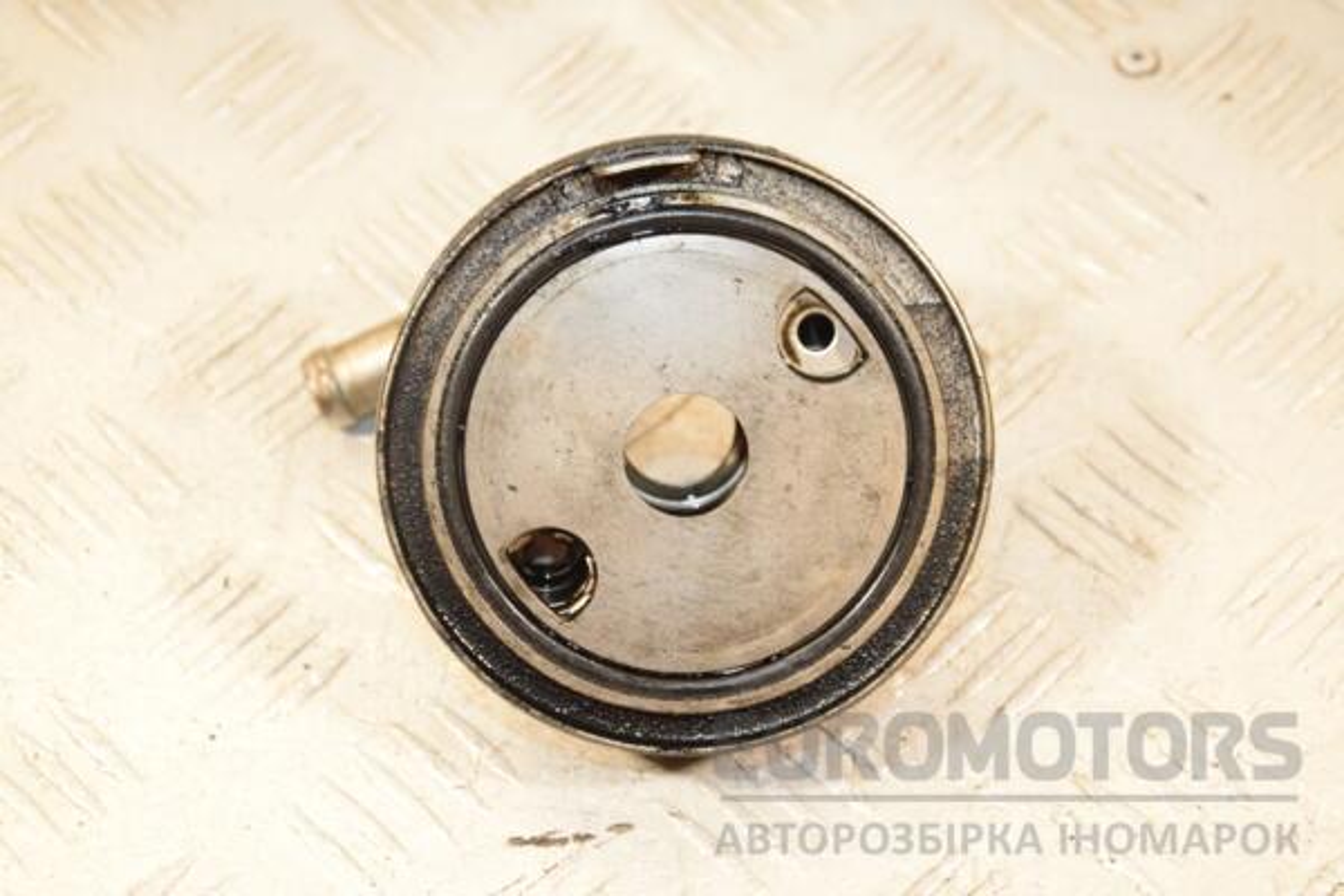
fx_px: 3472
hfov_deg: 21.9
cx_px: 672
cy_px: 448
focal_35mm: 93
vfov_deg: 14.7
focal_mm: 62
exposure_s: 1/200
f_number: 6.3
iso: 1600
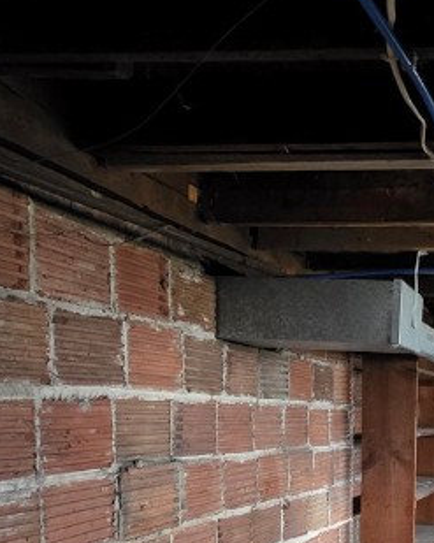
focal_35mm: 42
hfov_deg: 32.5
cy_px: 536
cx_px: 445
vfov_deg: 39.1
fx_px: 675
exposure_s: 1/60
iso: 1000
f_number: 1.9
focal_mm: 2.2
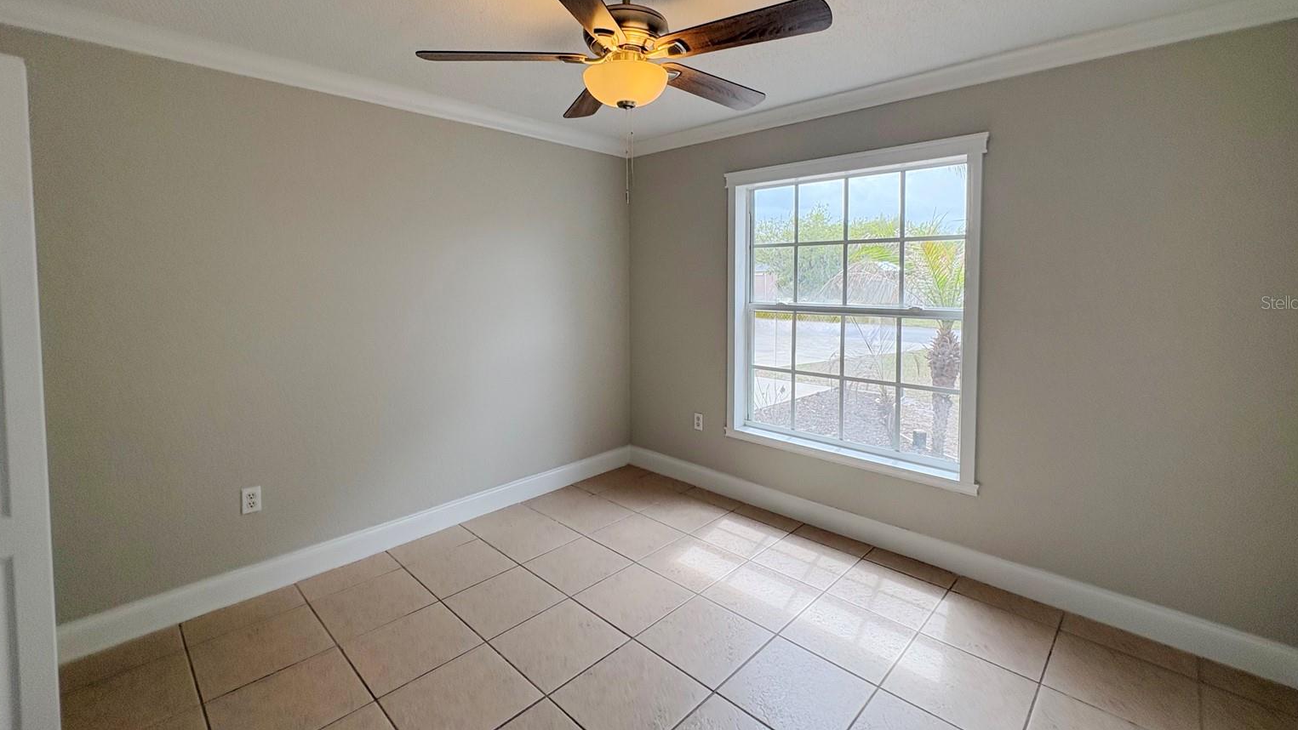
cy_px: 302
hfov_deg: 99.4
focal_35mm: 16
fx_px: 551
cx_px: 660
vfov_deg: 66.6
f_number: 2.2
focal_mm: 2.22
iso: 64
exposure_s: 1/232
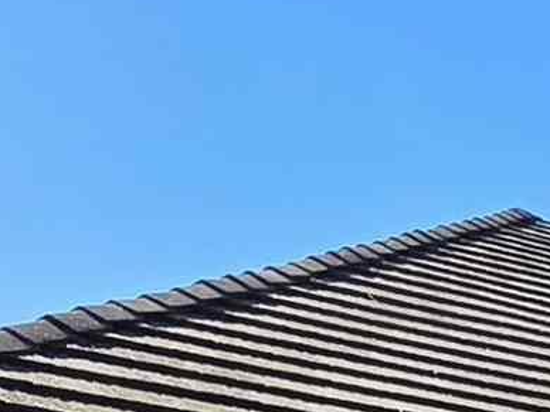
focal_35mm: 103
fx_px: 1637
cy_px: 1228
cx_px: 475
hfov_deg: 18.8
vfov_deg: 10.4
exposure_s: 1/1055
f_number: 1.9
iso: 40
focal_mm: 2.2
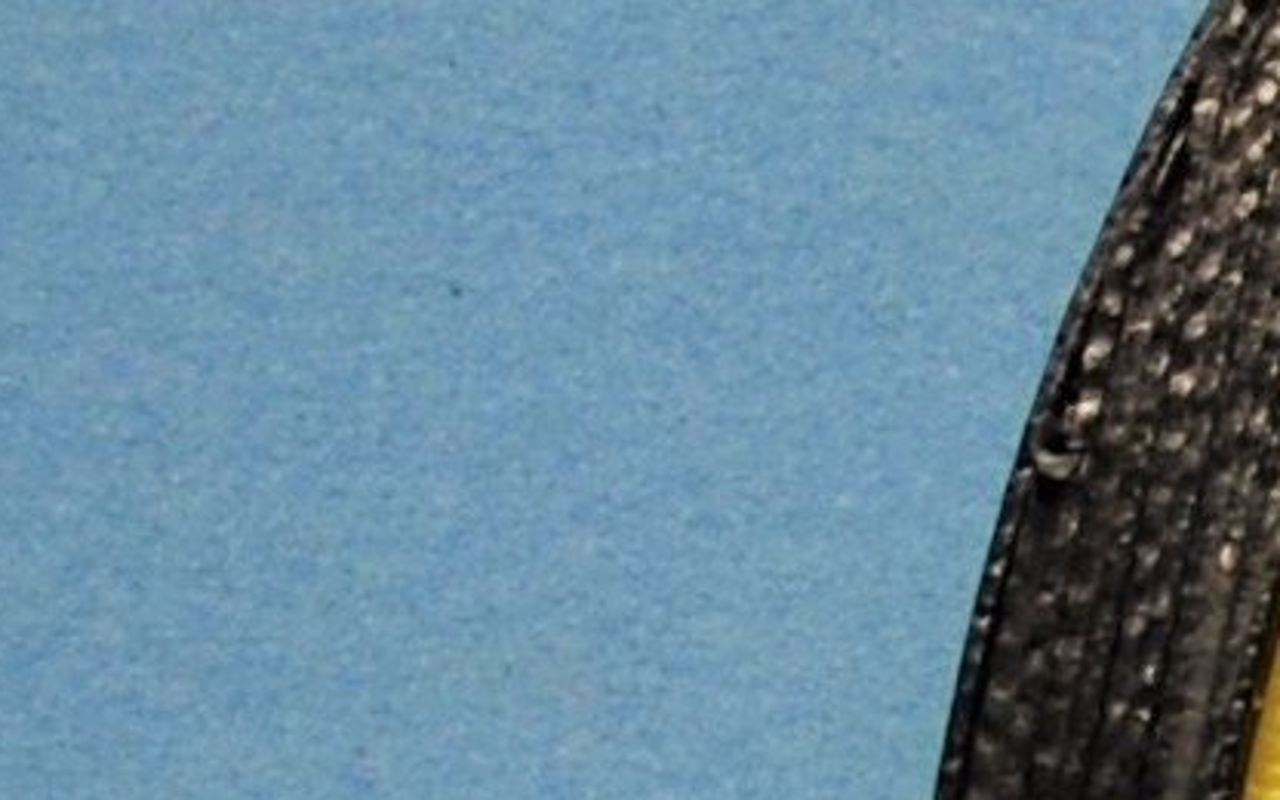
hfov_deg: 7.4
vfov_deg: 5.1
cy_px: 1277
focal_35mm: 257
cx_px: 3577
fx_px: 8965
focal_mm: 24
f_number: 4.2
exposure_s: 1/60
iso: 200
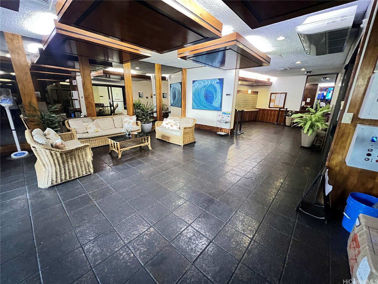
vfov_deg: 89.9
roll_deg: -1.2
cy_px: 142
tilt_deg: -16.5
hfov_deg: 106.2
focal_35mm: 13
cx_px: 189
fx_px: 142
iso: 2000
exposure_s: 1/24
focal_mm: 1.57
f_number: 1.8
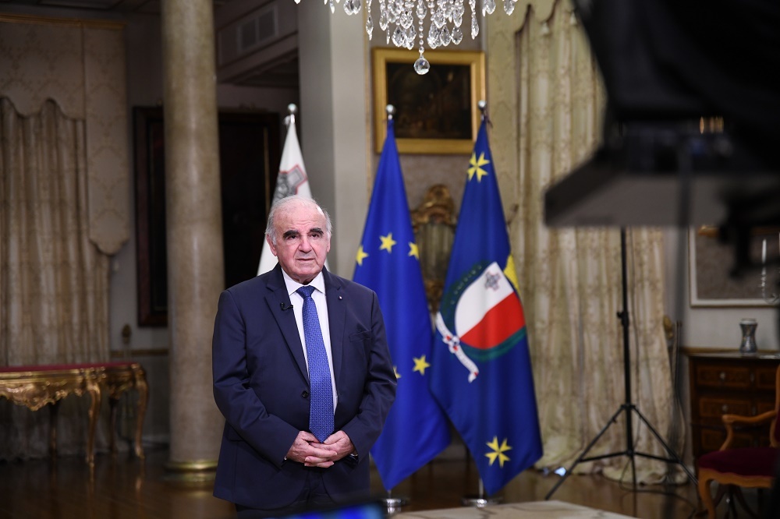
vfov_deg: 19.4
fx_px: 1516
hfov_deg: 28.9
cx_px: 390
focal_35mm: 70
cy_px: 260
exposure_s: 1/200
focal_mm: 70
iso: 2000
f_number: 2.8
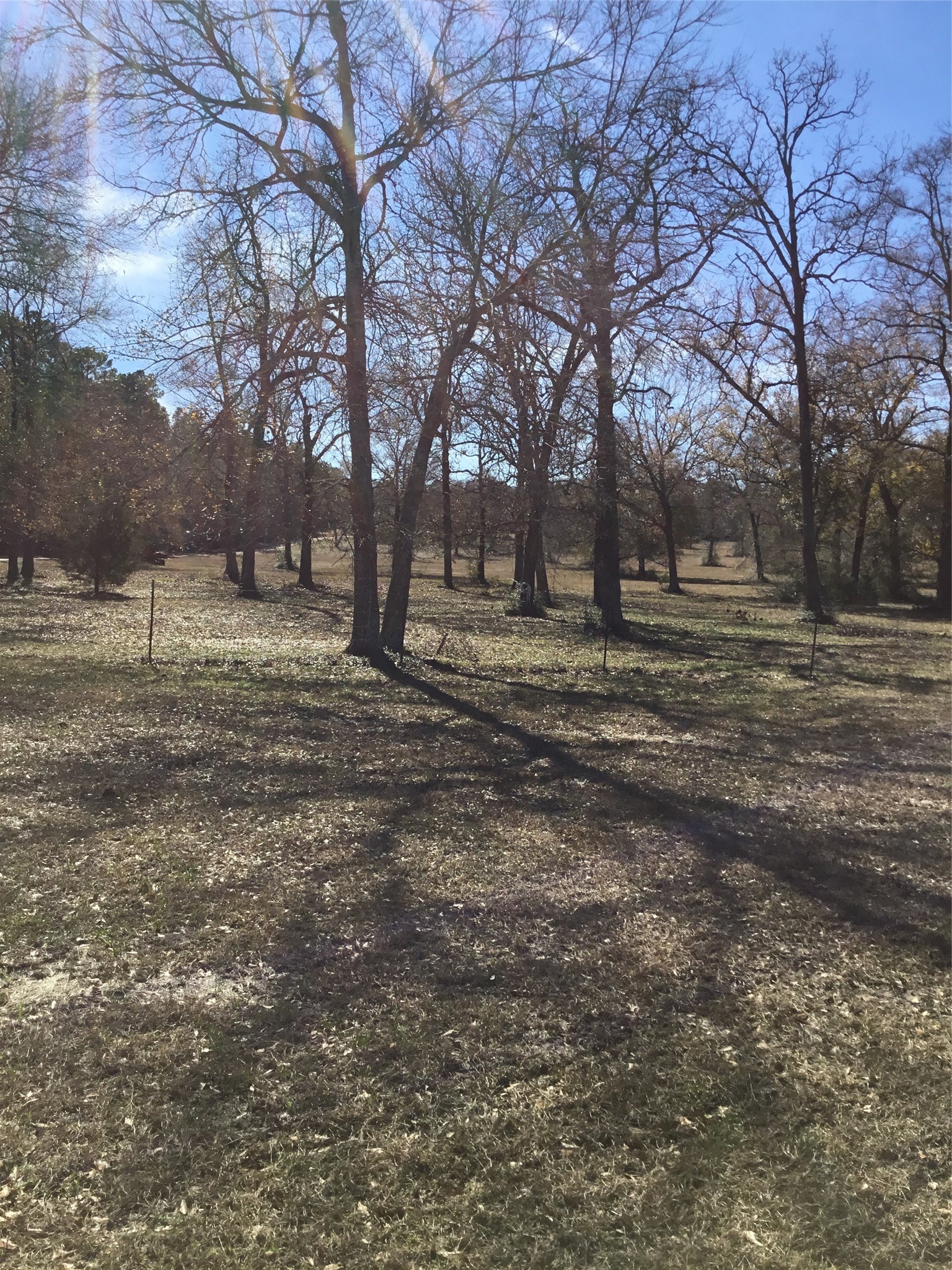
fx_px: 1137
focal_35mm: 31
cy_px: 635
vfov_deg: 58.4
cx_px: 476
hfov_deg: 45.4
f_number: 2.4
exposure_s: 1/1359
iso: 25
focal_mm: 3.3
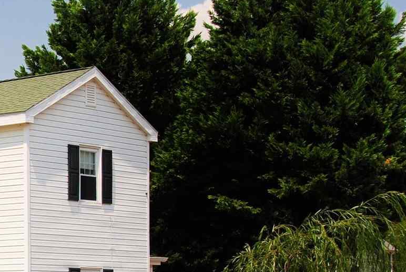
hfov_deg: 16.8
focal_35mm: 115
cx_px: -114
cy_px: 206
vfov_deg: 11.9
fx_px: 1302
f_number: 10
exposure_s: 1/250
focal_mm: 29
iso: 200
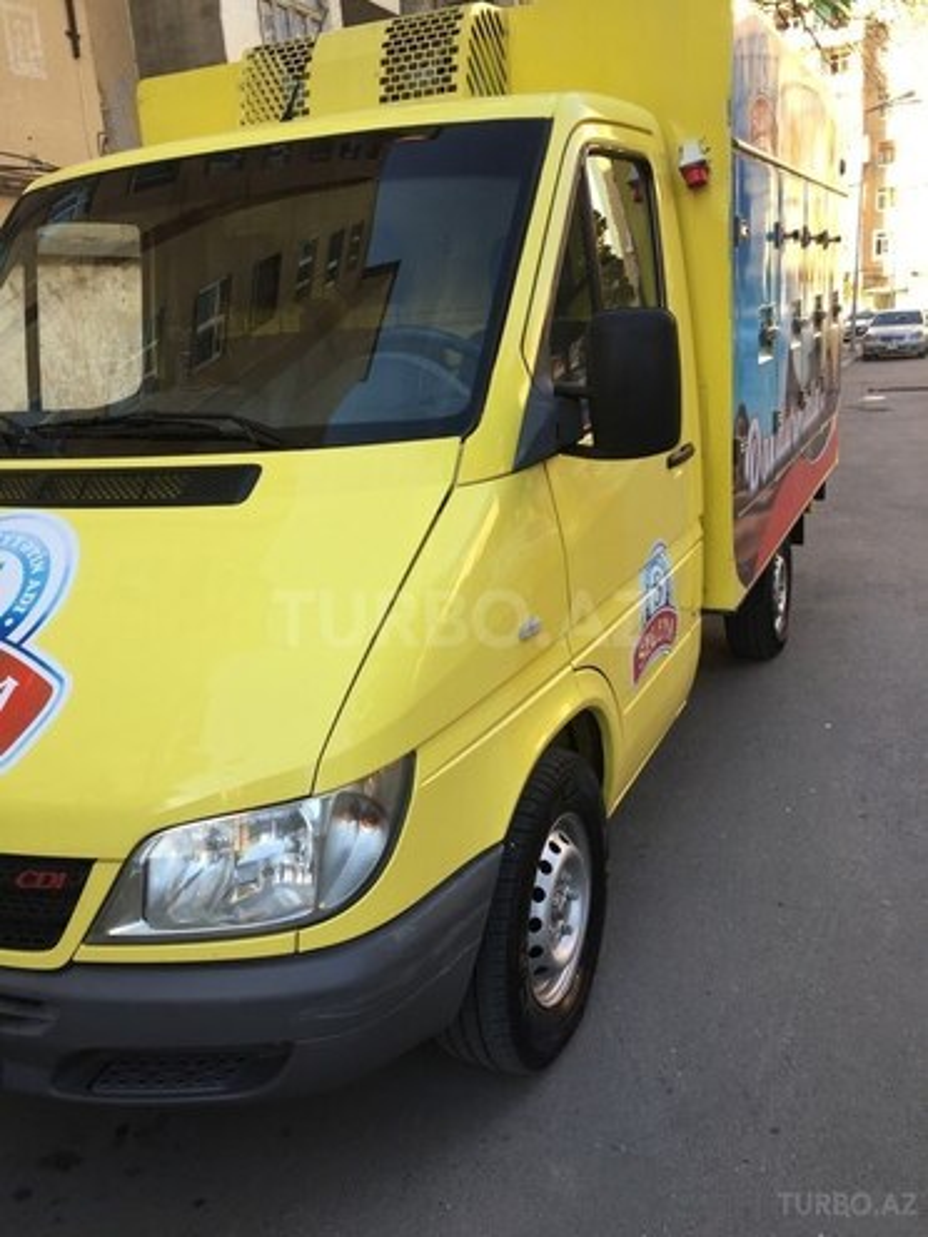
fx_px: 1037
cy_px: 618
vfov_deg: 61.7
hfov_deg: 48.2
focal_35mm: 29
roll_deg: +3.8
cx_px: 464
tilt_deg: -13.1
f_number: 2.2
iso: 32
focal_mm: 4.15
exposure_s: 1/117
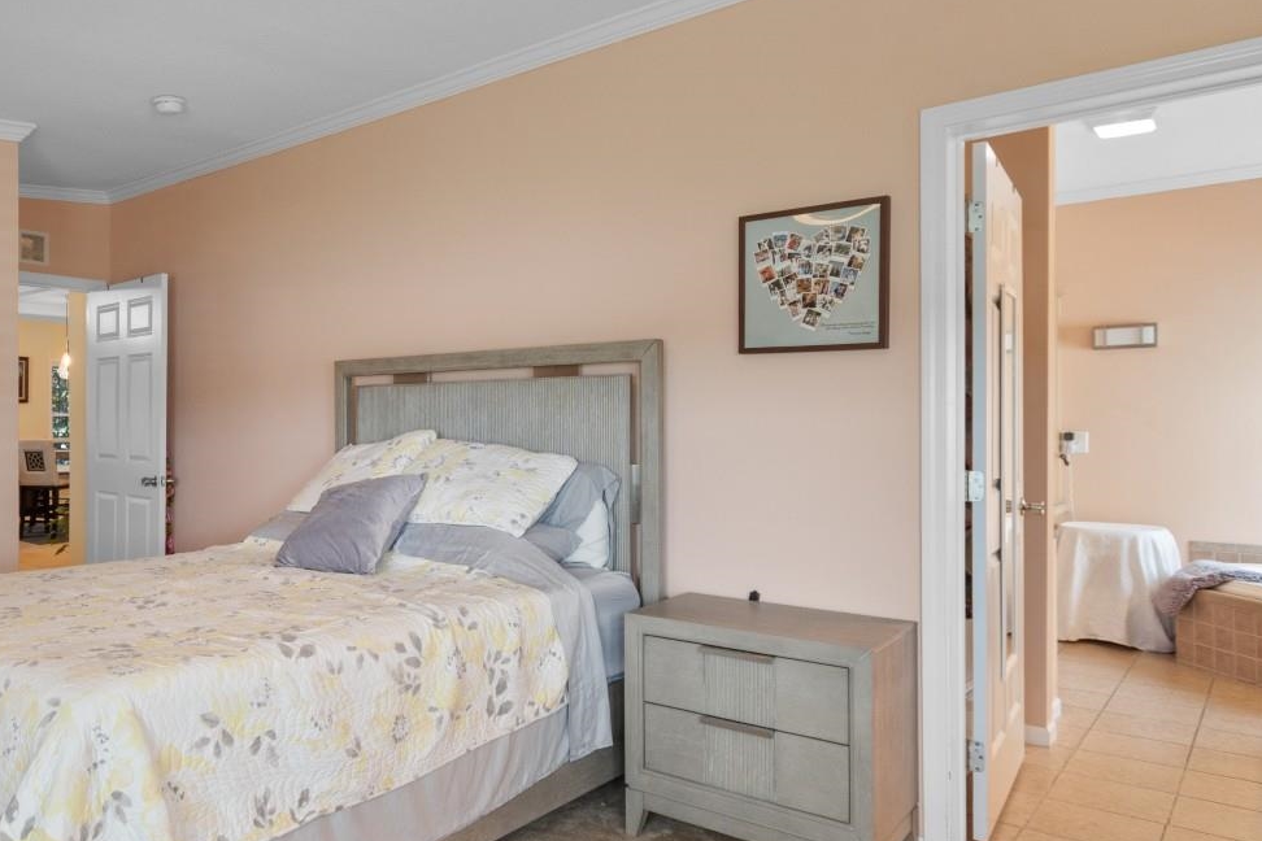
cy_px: 413
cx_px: 396
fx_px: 876
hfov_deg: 69.0
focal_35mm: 25
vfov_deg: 51.3
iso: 100
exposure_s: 1/3
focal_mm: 10
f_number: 4.5
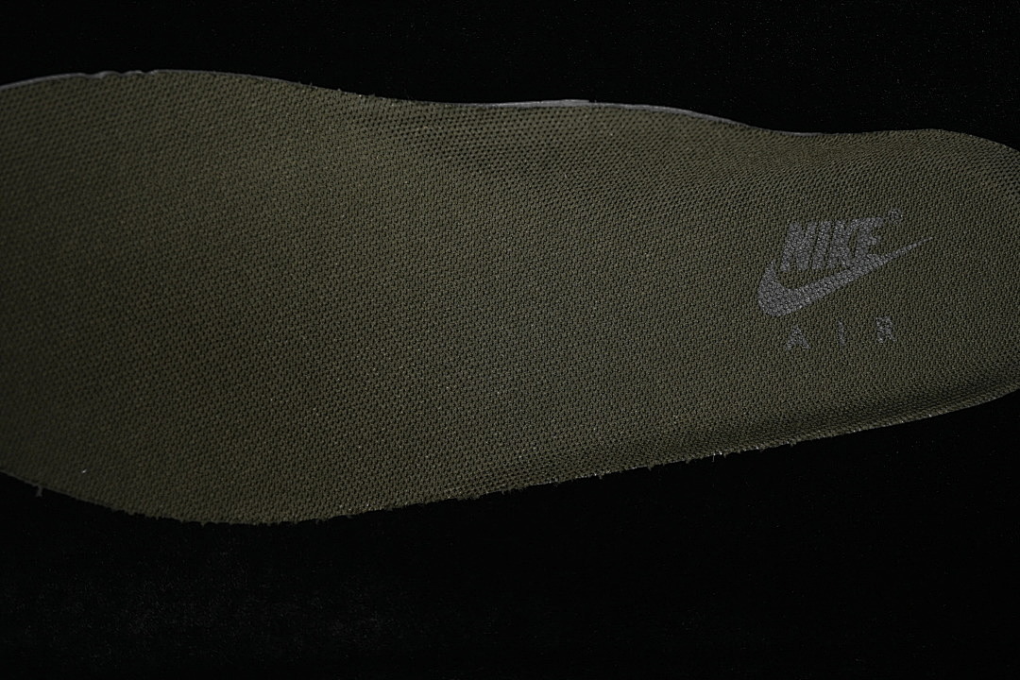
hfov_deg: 27.0
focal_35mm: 75
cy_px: 340
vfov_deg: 18.2
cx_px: 510
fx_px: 2125
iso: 160
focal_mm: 50
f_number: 6.3
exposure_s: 1/60
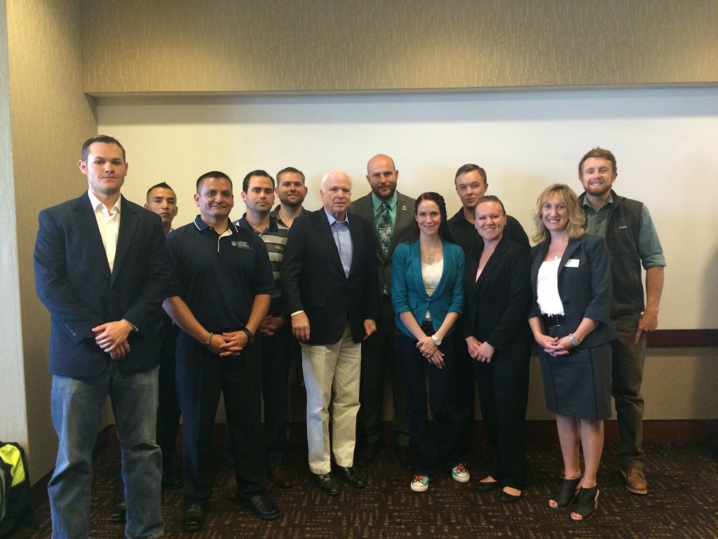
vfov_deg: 48.2
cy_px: 270
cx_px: 359
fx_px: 602
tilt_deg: -4.5
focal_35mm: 29
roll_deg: +1.7
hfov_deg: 61.7
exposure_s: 1/30
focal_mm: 4.15
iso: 250
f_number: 2.2
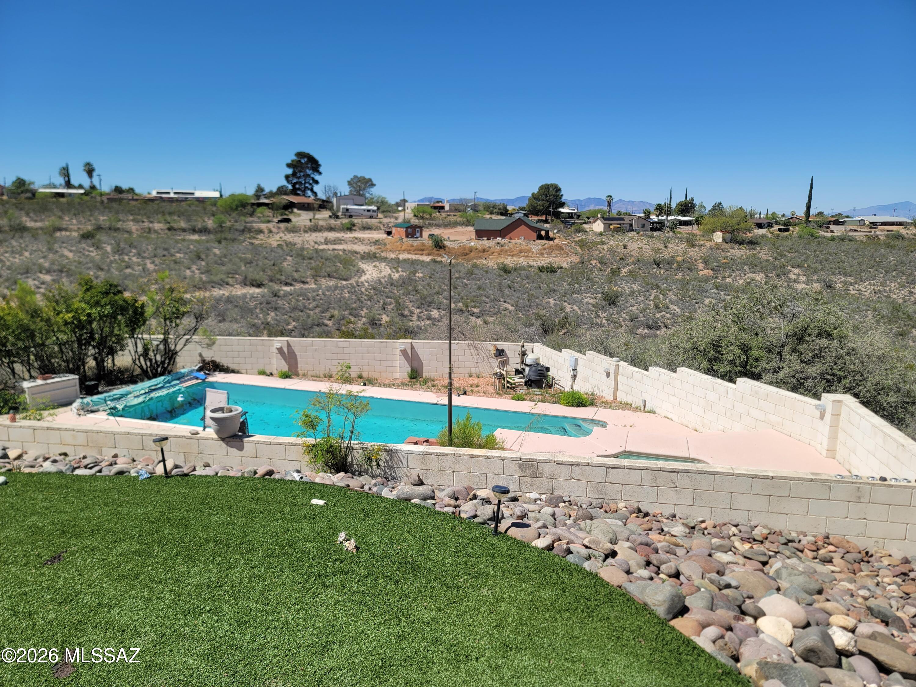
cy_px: 344
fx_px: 662
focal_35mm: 25
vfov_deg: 54.9
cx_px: 458
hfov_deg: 69.4
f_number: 1.8
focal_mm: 7
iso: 20
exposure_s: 1/1279
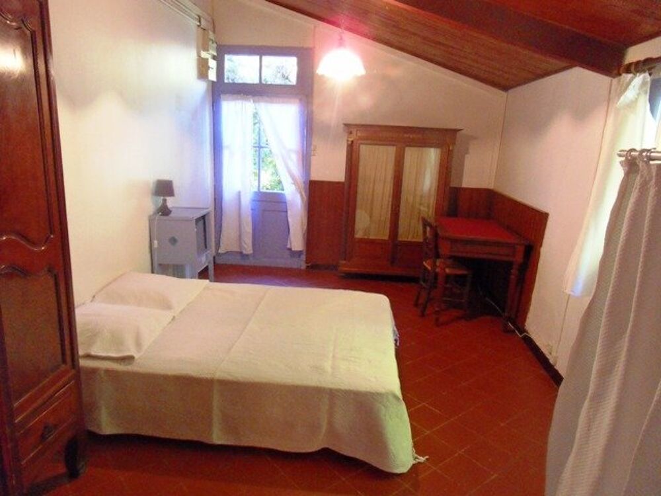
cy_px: 248
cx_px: 330
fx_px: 458
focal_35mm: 24
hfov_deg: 71.6
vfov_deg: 56.8
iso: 400
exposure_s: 1/15
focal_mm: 4.2
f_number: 3.3
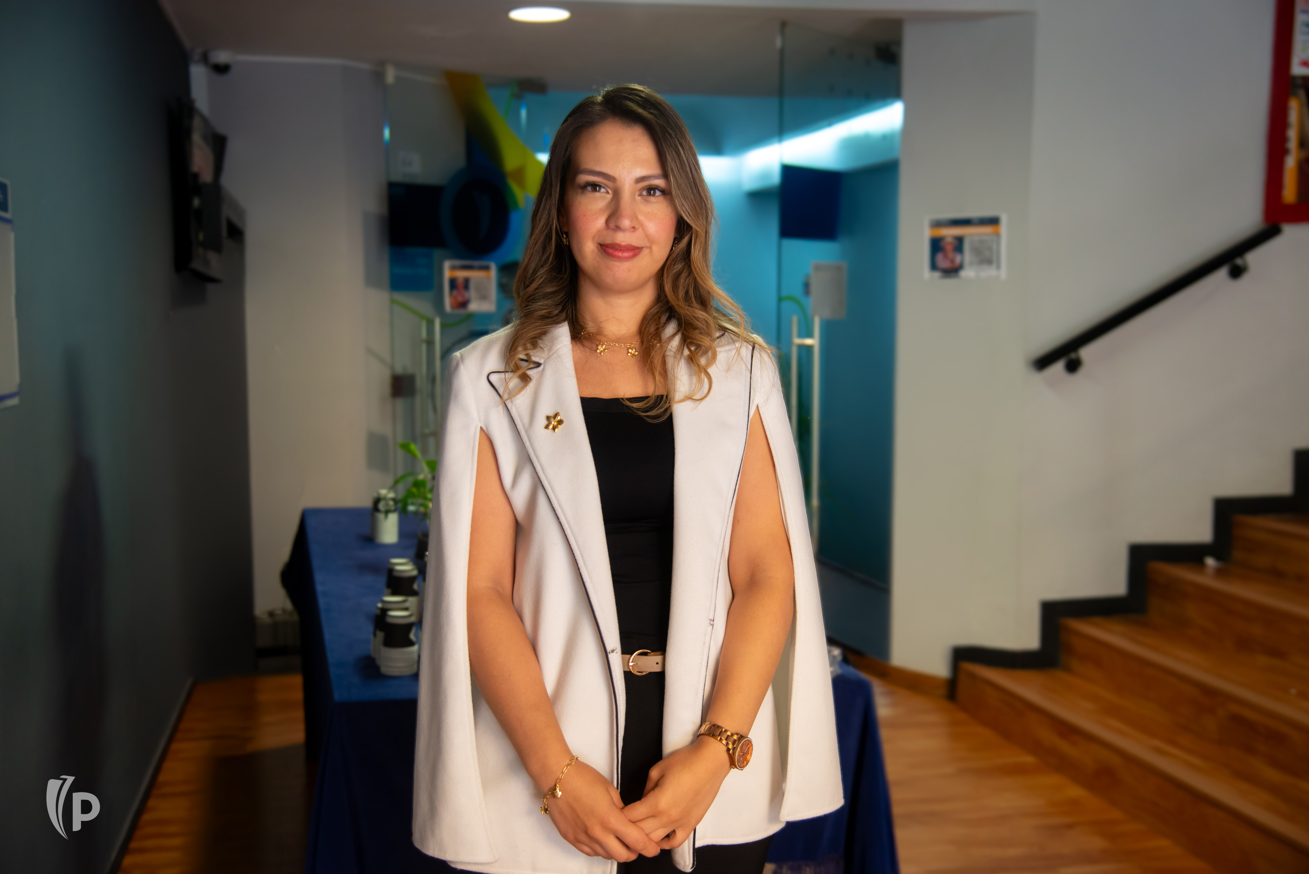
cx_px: 654
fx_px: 1600
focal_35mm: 44
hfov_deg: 44.5
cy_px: 437
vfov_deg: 30.5
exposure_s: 1/160
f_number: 4
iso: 1000
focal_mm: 44
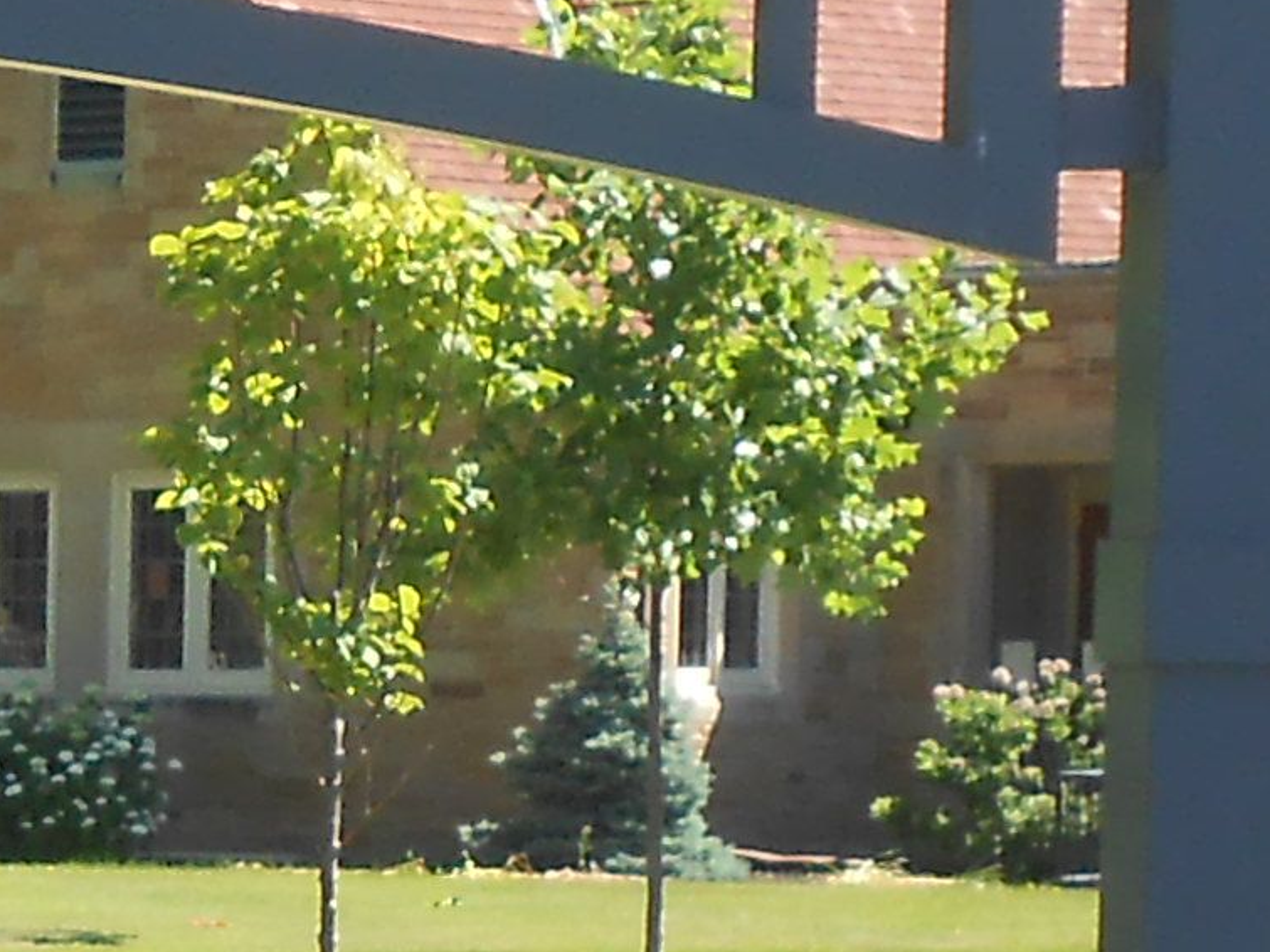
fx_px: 8510
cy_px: 1467
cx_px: -1593
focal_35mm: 232
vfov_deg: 6.3
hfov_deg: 8.0
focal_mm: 6.8
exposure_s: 1/200
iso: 80
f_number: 4.2
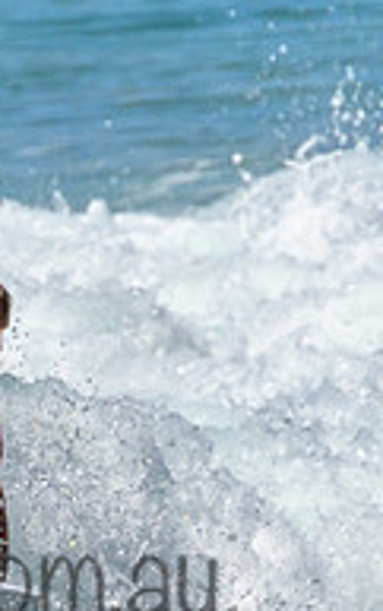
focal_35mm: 3373
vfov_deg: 0.6
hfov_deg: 0.4
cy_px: 641
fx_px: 56206
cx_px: -55
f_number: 11
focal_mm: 800
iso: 720
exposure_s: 1/2000
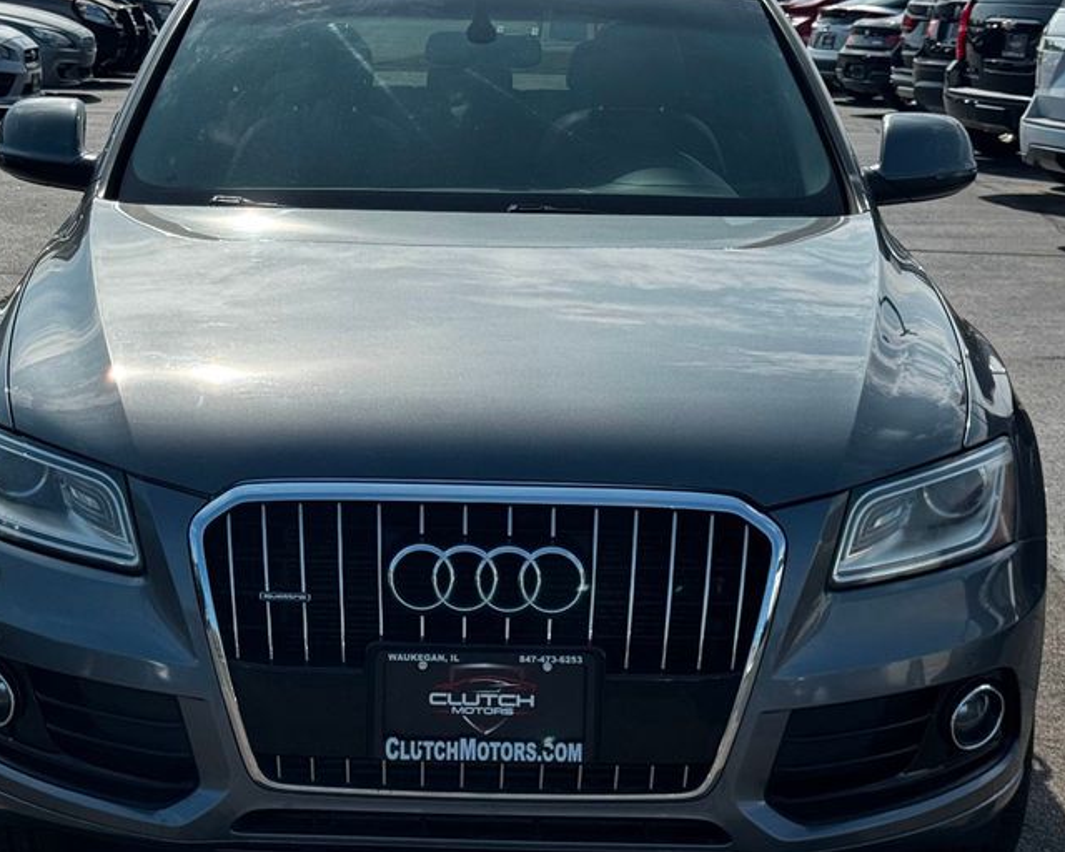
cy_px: 489
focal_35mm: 75
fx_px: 2364
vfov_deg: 20.4
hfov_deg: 25.3
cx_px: 406
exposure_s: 1/5848
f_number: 1.78
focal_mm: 6.76
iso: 64
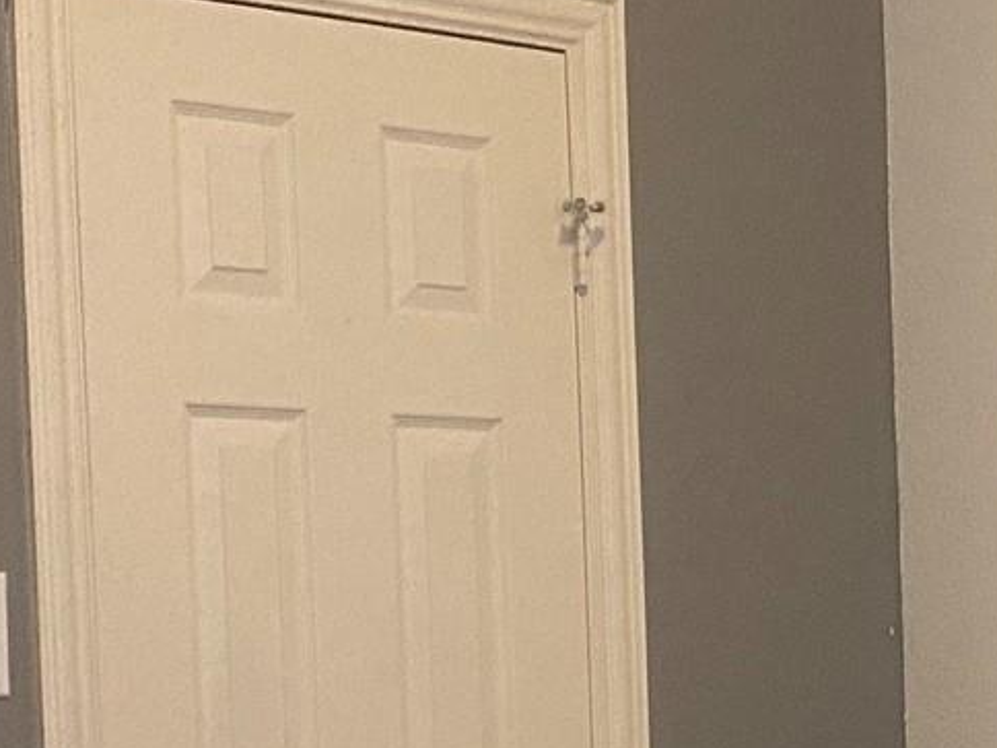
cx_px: 1158
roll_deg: +1.0
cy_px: 808
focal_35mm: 110
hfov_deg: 17.2
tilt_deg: -3.6
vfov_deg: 13.2
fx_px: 3168
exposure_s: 1/40
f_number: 1.8
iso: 400
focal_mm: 4.25
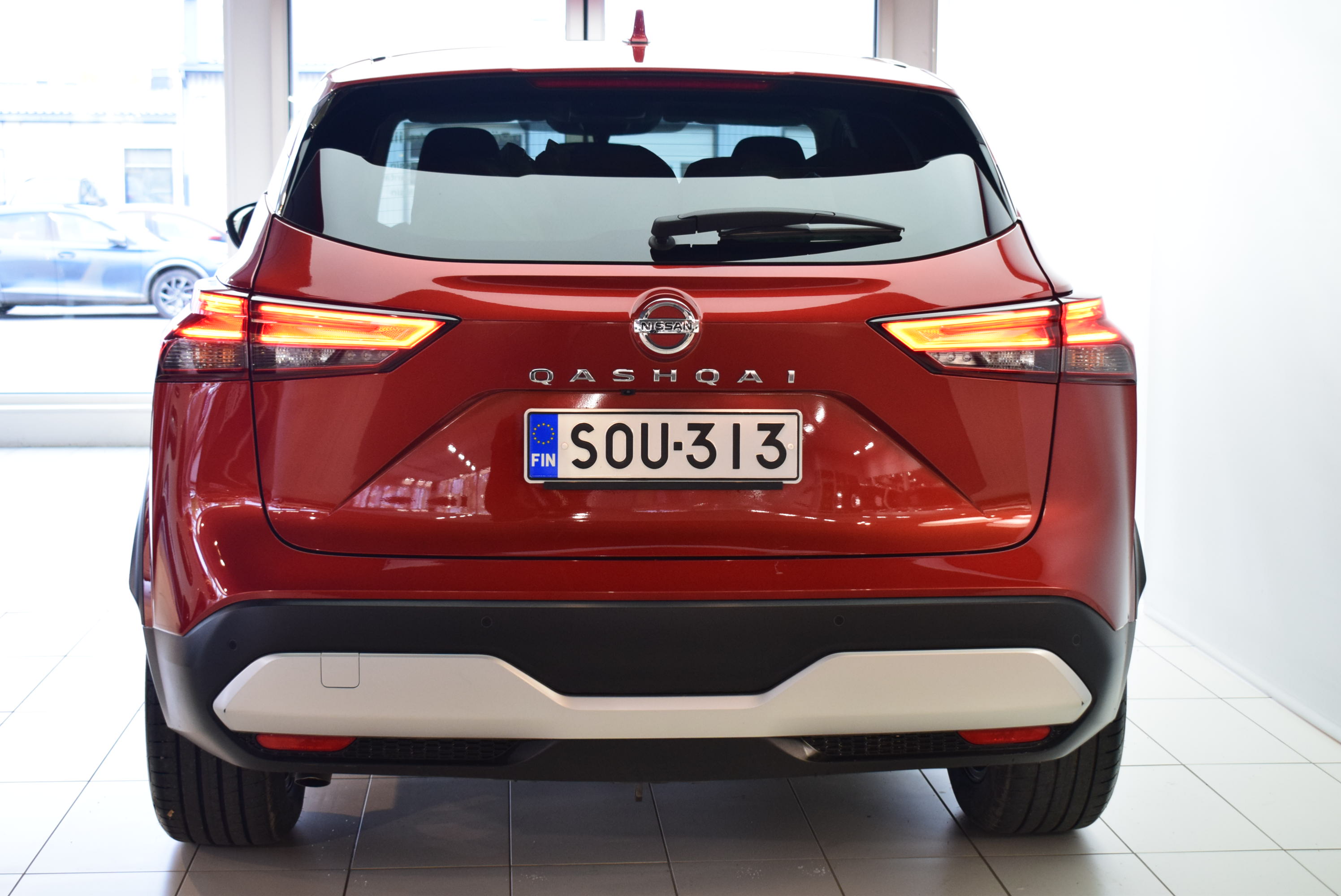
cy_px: 448
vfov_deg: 25.1
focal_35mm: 54
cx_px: 670
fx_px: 2013
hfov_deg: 36.8
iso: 1600
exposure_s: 1/80
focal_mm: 36
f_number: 4.8
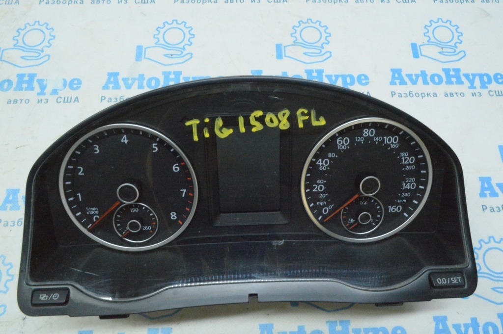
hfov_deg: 67.4
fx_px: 377
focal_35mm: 27
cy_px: 167
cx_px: 252
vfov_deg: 47.9
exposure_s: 1/50
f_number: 22
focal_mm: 18
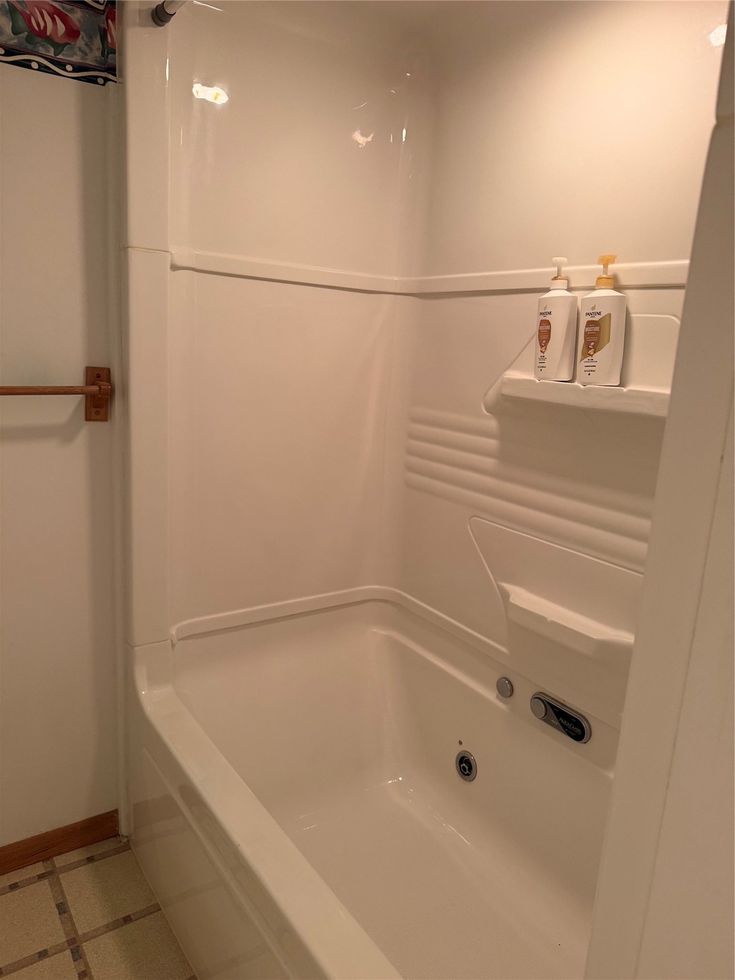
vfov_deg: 71.6
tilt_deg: -10.6
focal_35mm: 24
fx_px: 679
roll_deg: -3.3
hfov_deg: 56.8
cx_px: 368
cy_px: 490
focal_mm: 6.76
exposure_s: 1/60
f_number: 1.78
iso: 250
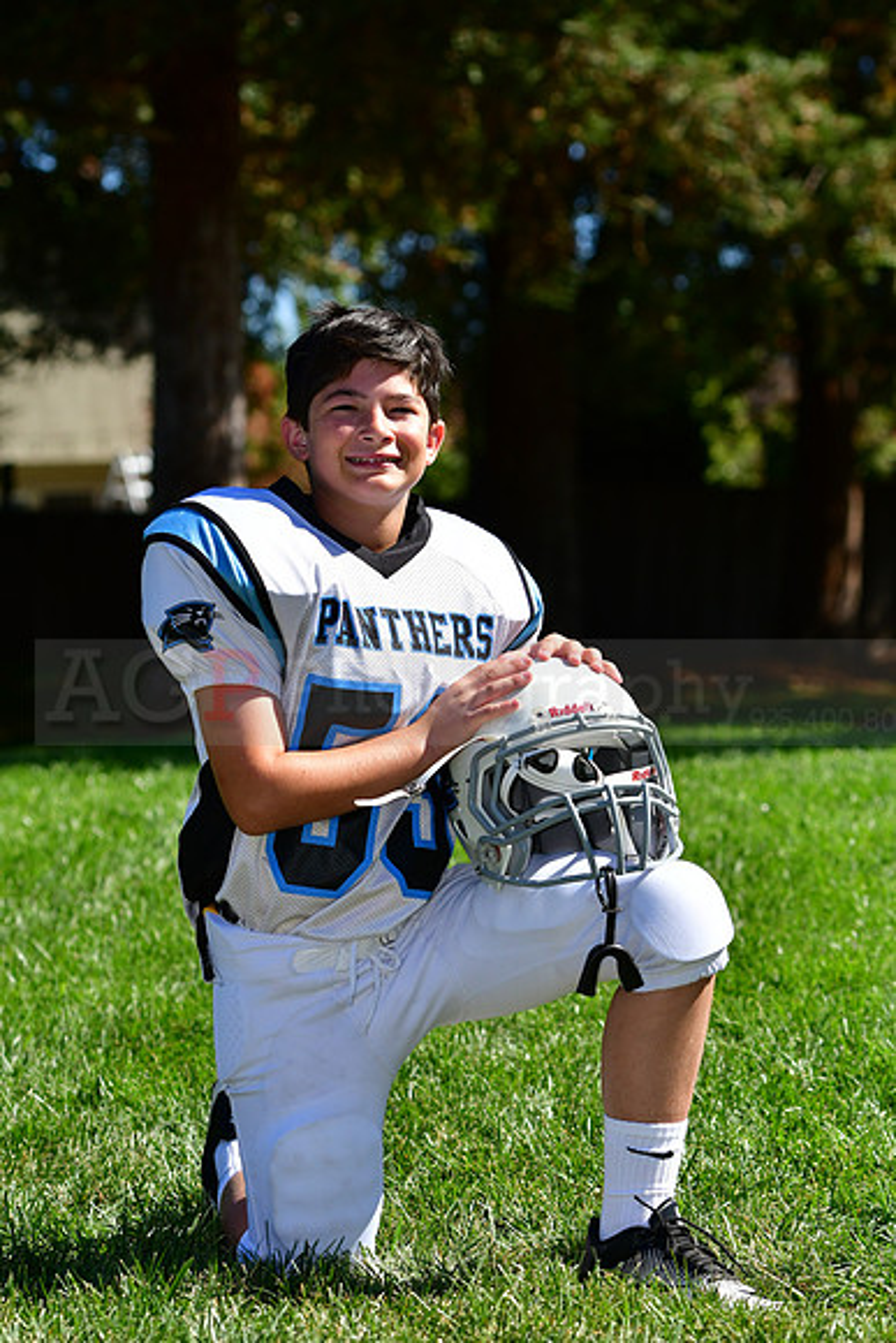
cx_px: 448
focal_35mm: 138
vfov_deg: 14.9
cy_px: 672
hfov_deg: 9.9
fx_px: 5149
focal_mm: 92
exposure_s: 1/4000
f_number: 4.5
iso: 400
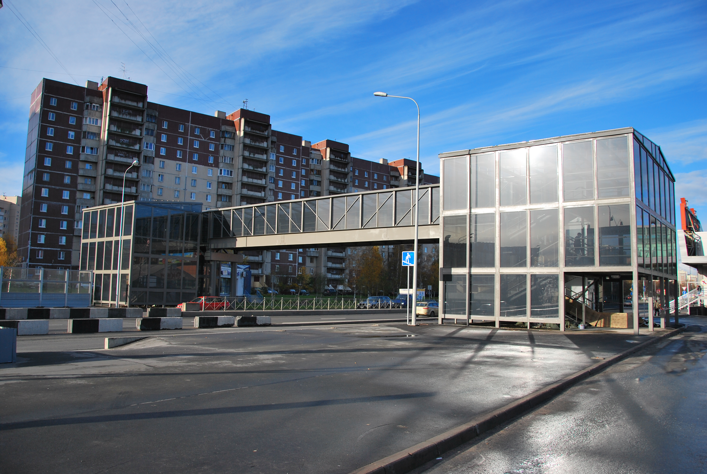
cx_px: 354
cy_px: 237
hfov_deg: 67.3
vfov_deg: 48.0
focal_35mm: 27
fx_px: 531
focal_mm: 18
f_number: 3.5
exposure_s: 1/800
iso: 100
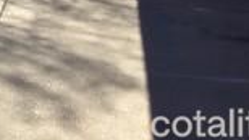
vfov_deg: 6.0
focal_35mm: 187
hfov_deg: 10.2
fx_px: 1236
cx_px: -325
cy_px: -301
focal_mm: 4.12
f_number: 2.4
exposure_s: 1/713
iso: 50
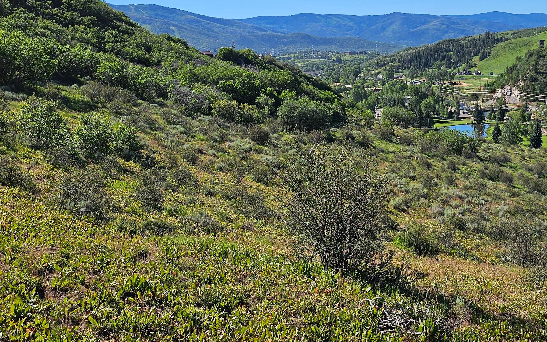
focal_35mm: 48
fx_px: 716
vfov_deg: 26.6
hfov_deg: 41.5
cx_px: 344
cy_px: 95
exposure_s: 1/976
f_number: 1.7
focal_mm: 6.3
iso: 10
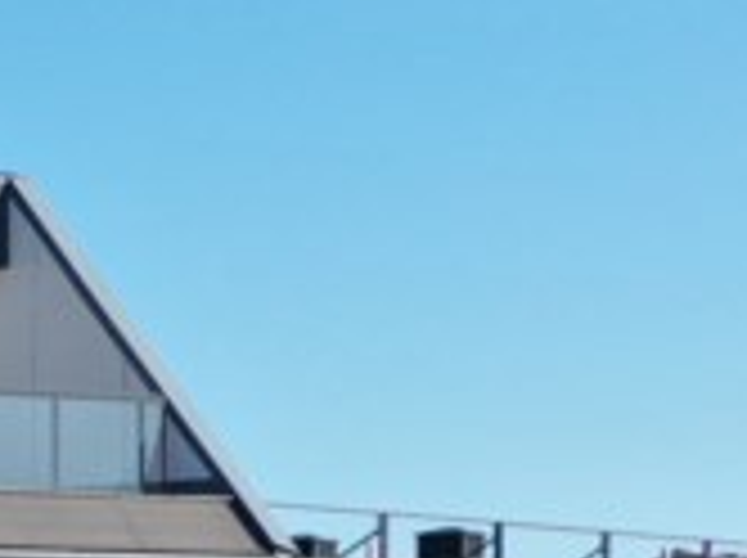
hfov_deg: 9.3
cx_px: -306
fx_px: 4482
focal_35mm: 208
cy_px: 1087
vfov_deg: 6.9
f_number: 2.8
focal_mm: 10.26
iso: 100
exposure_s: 1/1250
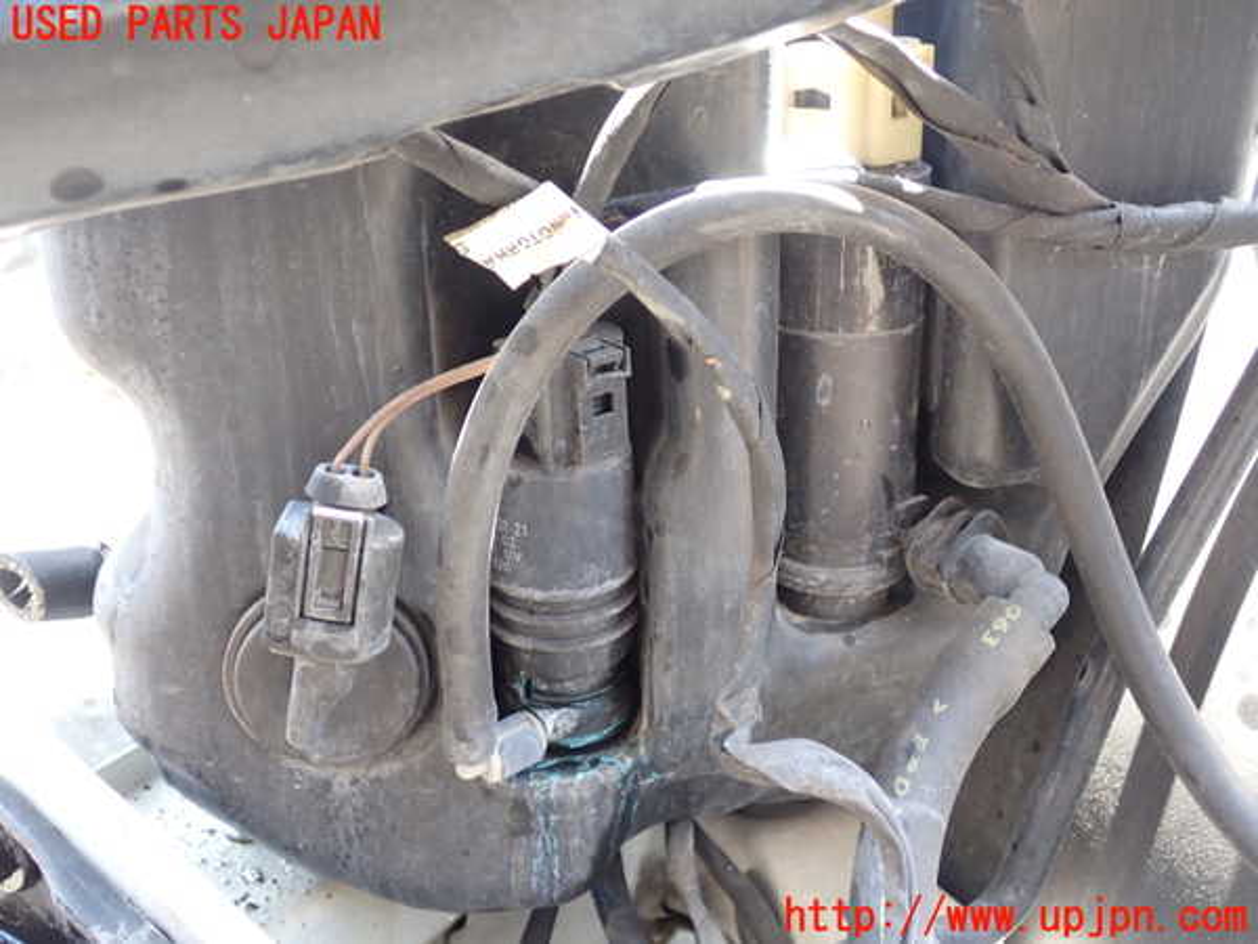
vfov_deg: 37.7
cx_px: 629
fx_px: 1381
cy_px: 472
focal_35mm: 38
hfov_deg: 49.0
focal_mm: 6.83
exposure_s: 1/40
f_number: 2.7
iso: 200
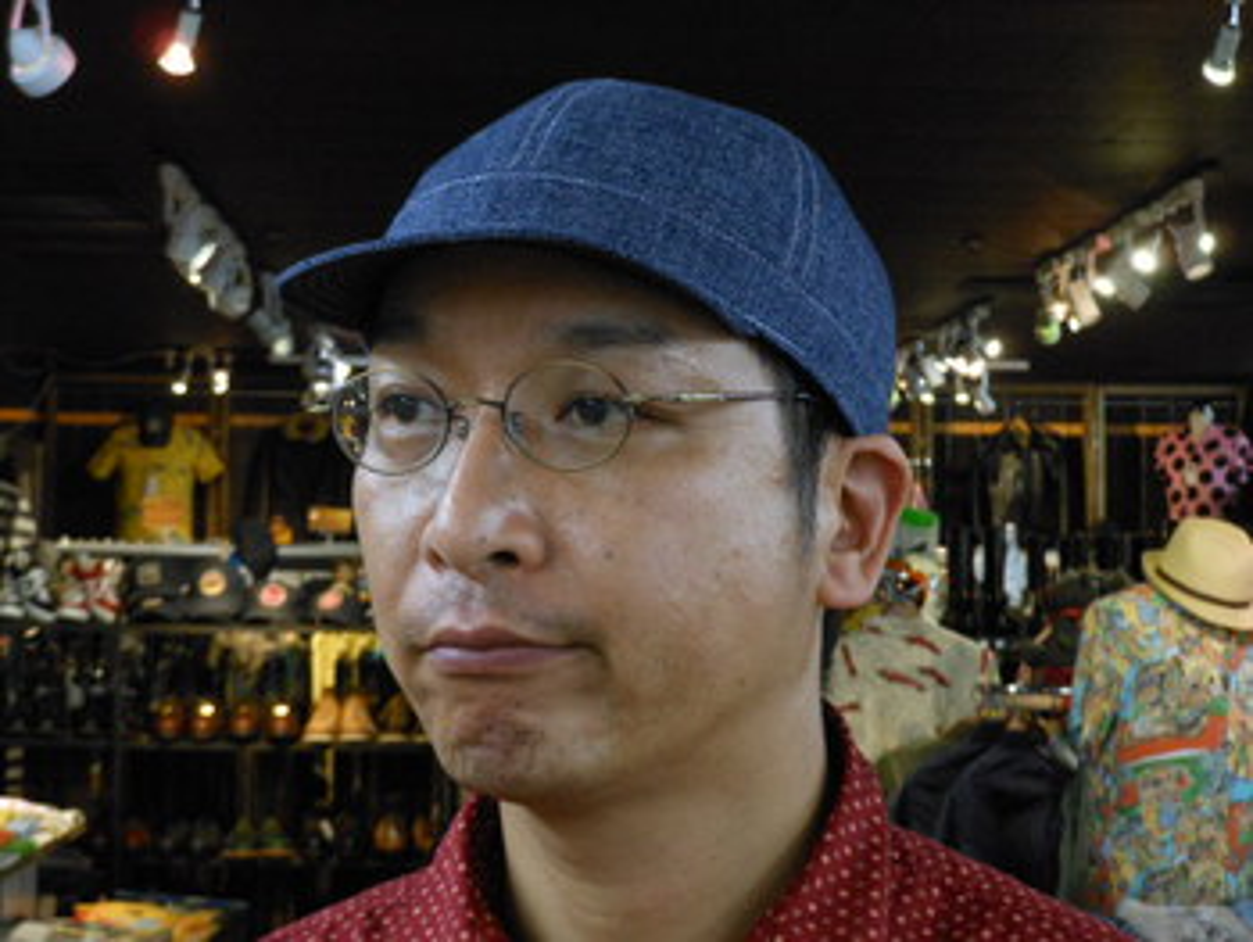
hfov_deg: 26.3
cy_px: 471
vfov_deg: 19.9
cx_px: 626
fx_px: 2680
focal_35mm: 74
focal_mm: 13.2
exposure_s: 1/25
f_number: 5.2
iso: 400
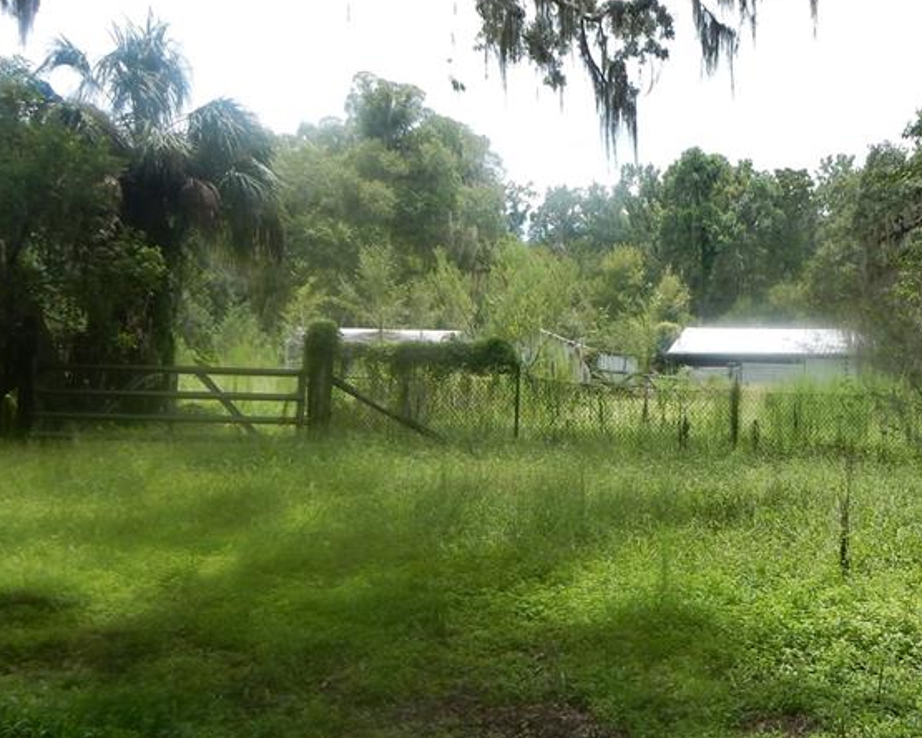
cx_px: 756
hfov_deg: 39.3
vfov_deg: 33.4
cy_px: 401
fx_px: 1228
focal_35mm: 45
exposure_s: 1/640
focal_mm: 4.5
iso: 125
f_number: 3.7
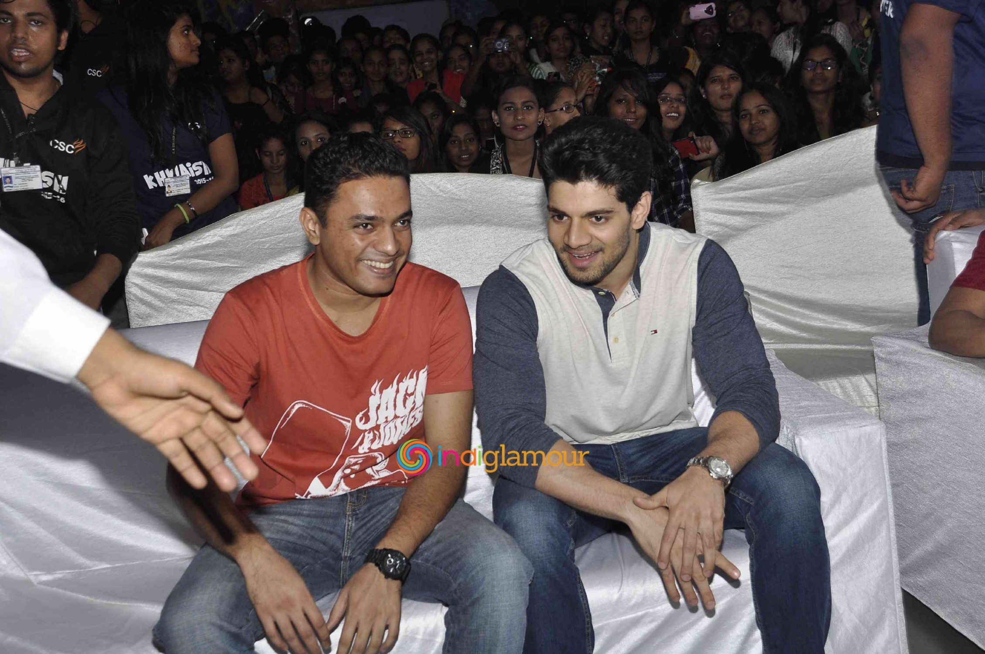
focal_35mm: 52
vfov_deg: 25.7
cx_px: 492
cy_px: 327
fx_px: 1435
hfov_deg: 37.9
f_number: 5.6
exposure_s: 1/125
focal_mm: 35
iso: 400
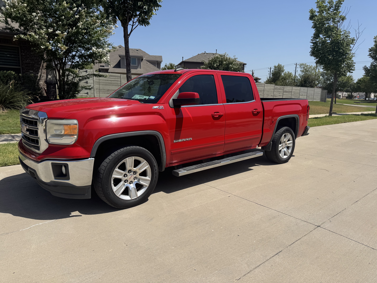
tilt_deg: -11.2
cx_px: 188
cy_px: 142
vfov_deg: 56.8
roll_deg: -1.5
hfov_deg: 71.6
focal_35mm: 24
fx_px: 261
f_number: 1.78
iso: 80
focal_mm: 6.76
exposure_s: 1/5814
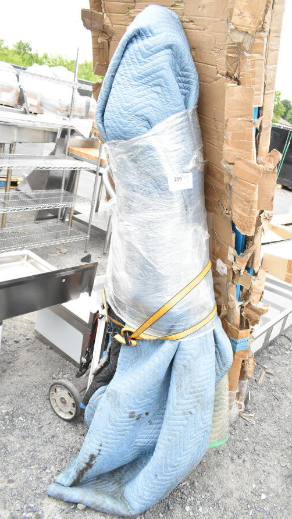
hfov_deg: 40.1
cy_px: 258
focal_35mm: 29
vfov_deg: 66.1
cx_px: 162
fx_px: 399
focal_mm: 18
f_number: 6.3
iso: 1600
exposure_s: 1/160
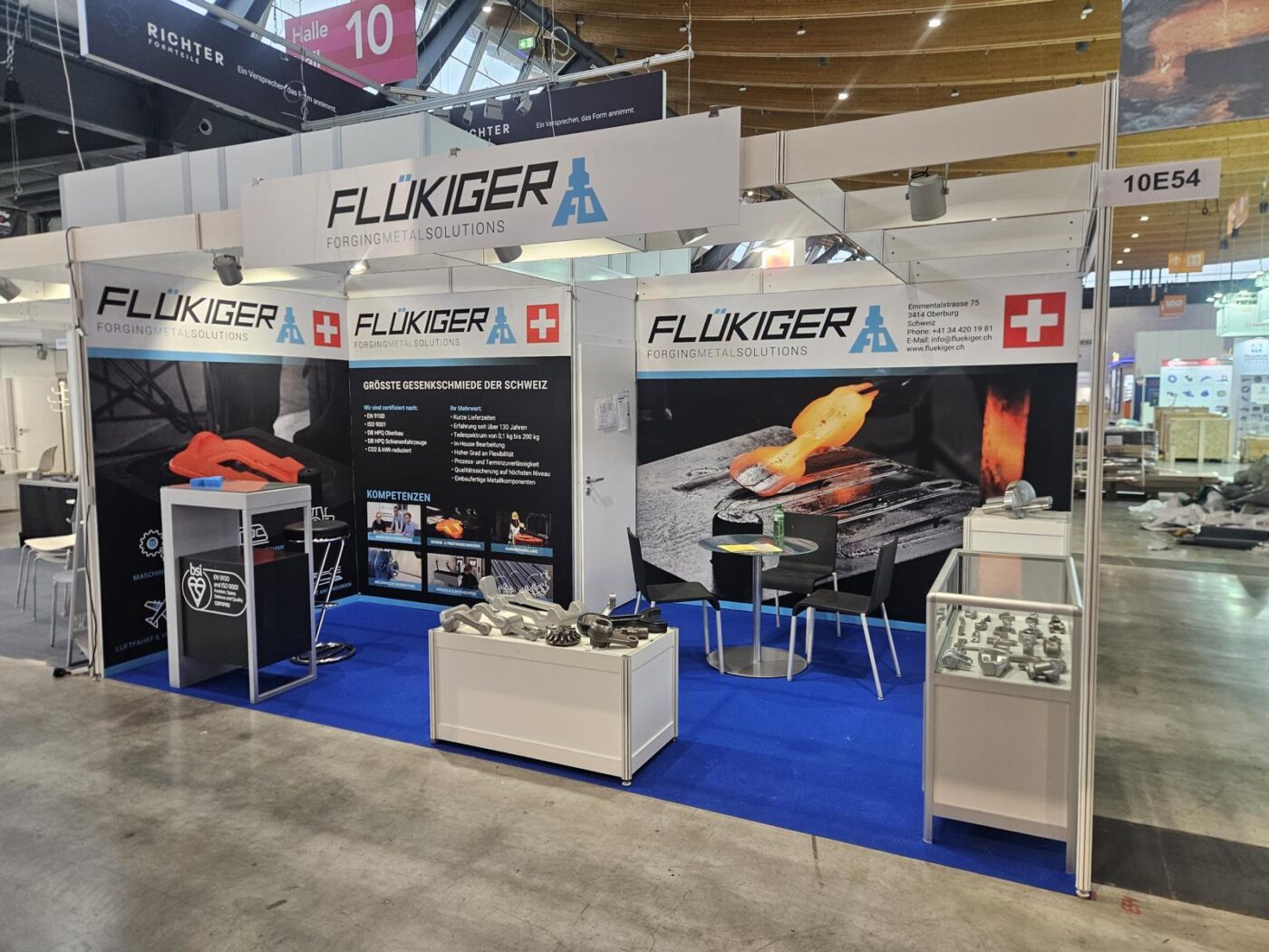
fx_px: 843
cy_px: 476
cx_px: 634
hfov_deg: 73.9
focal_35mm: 23
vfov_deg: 58.9
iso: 200
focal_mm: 5.4
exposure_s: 1/100
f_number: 1.8
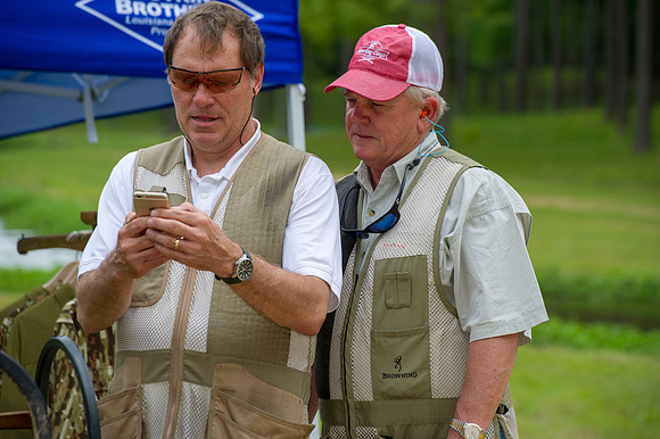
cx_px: 330
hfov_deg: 10.3
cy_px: 220
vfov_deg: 6.9
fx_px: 3664
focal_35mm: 200
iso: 200
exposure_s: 1/320
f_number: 6.3
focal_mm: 200
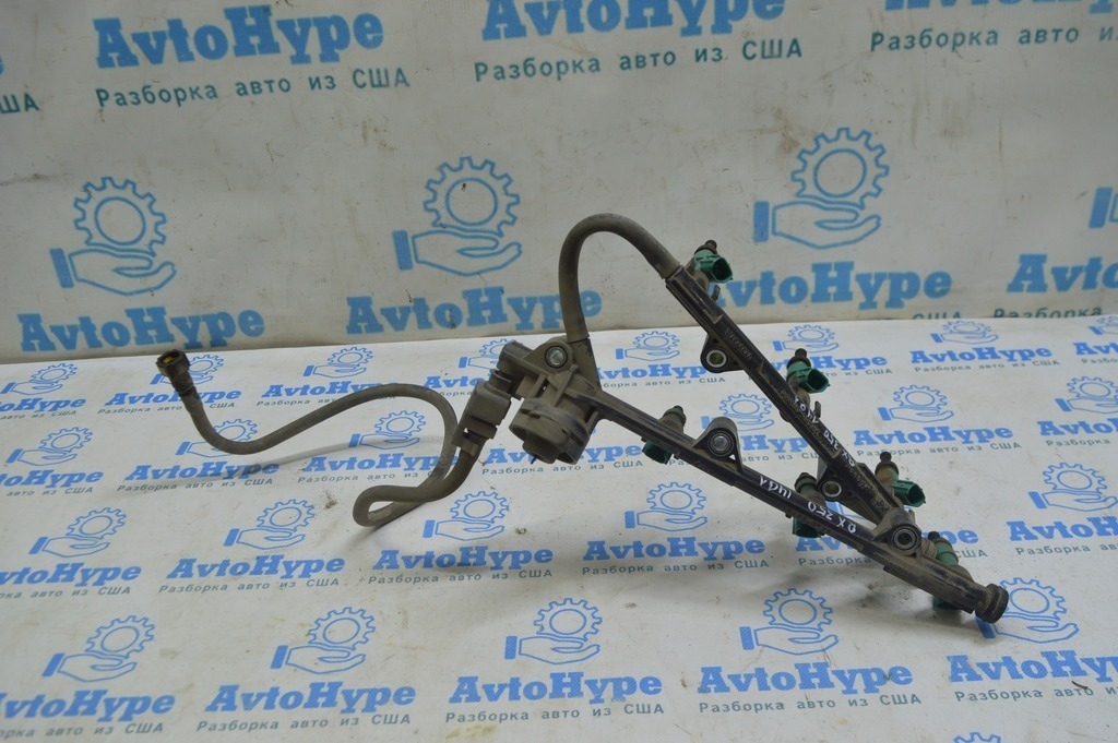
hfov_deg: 57.3
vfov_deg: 39.9
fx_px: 1024
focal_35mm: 33
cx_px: 559
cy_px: 372
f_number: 5.6
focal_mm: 22
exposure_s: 1/40
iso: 400
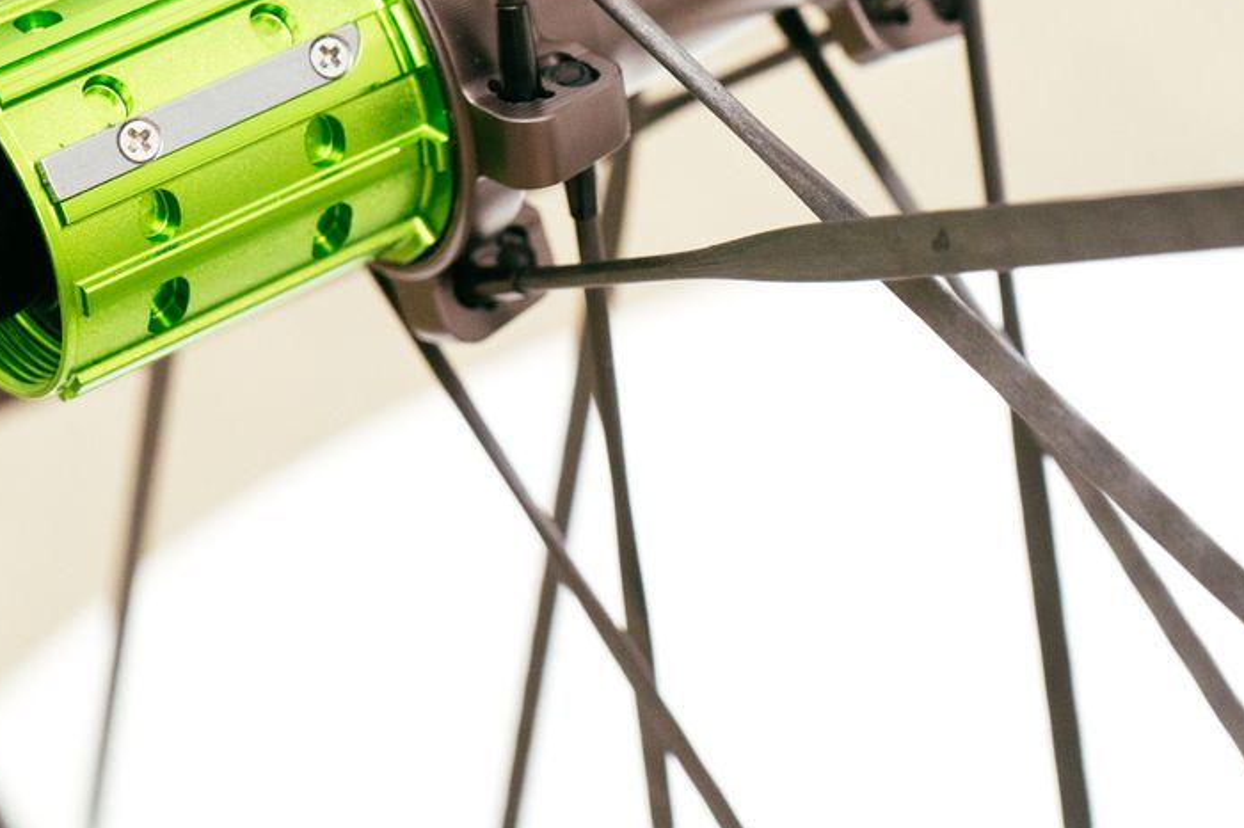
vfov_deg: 10.6
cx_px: 343
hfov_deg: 16.0
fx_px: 4421
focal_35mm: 128
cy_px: 84
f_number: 8
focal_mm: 70
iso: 3200
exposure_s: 1/125
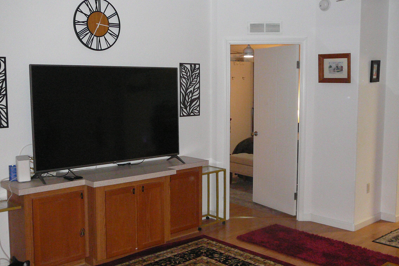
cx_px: 188
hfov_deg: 47.4
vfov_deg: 32.6
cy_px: 131
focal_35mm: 41
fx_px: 454
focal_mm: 5.2
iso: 320
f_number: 2.8
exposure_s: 1/30
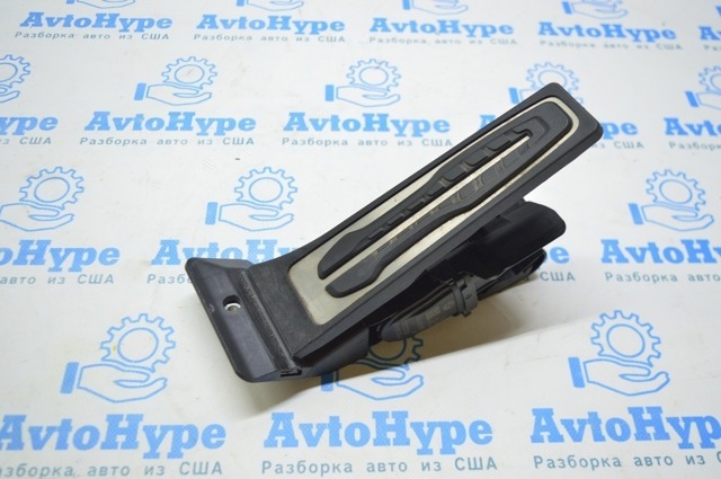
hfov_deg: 53.2
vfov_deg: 36.8
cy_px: 240
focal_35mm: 36
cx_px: 360
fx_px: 720
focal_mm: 24
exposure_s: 1/40
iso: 400
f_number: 4
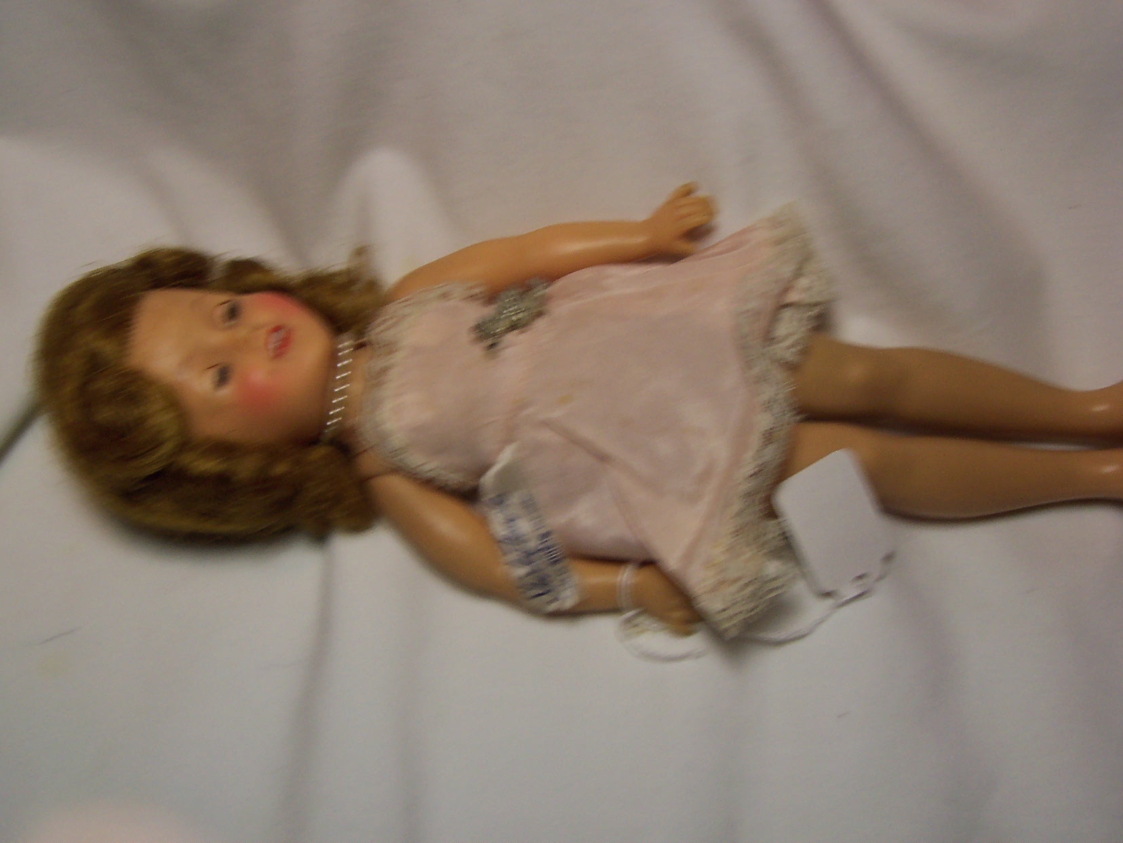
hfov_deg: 50.1
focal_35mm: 37
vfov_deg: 38.7
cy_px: 422
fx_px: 1200
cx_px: 562
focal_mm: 5.6
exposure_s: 1/60
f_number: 2.8
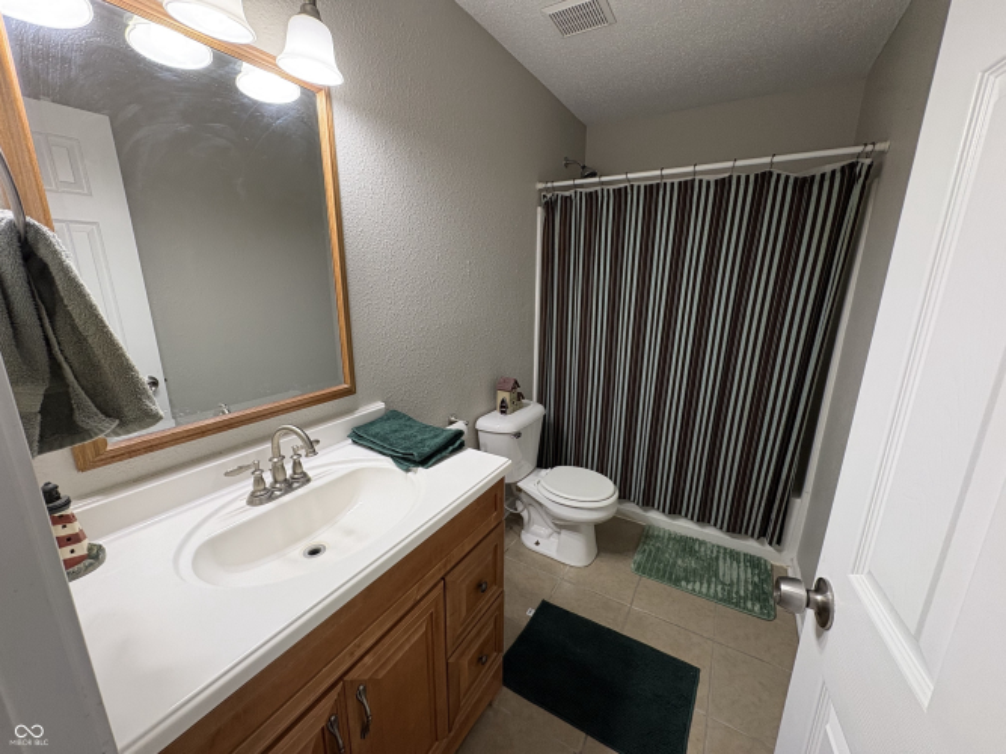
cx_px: 503
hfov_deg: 102.1
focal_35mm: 14
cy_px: 377
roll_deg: -0.3
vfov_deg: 85.7
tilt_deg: -13.8
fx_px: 407
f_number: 2.2
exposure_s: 1/60
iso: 200
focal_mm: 2.22
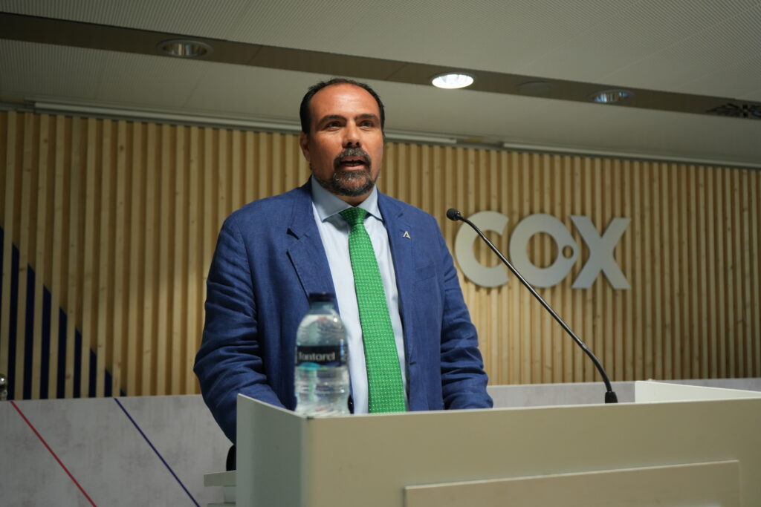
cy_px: 254
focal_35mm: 39
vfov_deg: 34.2
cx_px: 380
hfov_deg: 49.5
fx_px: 824
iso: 800
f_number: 4
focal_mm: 39
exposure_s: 1/40
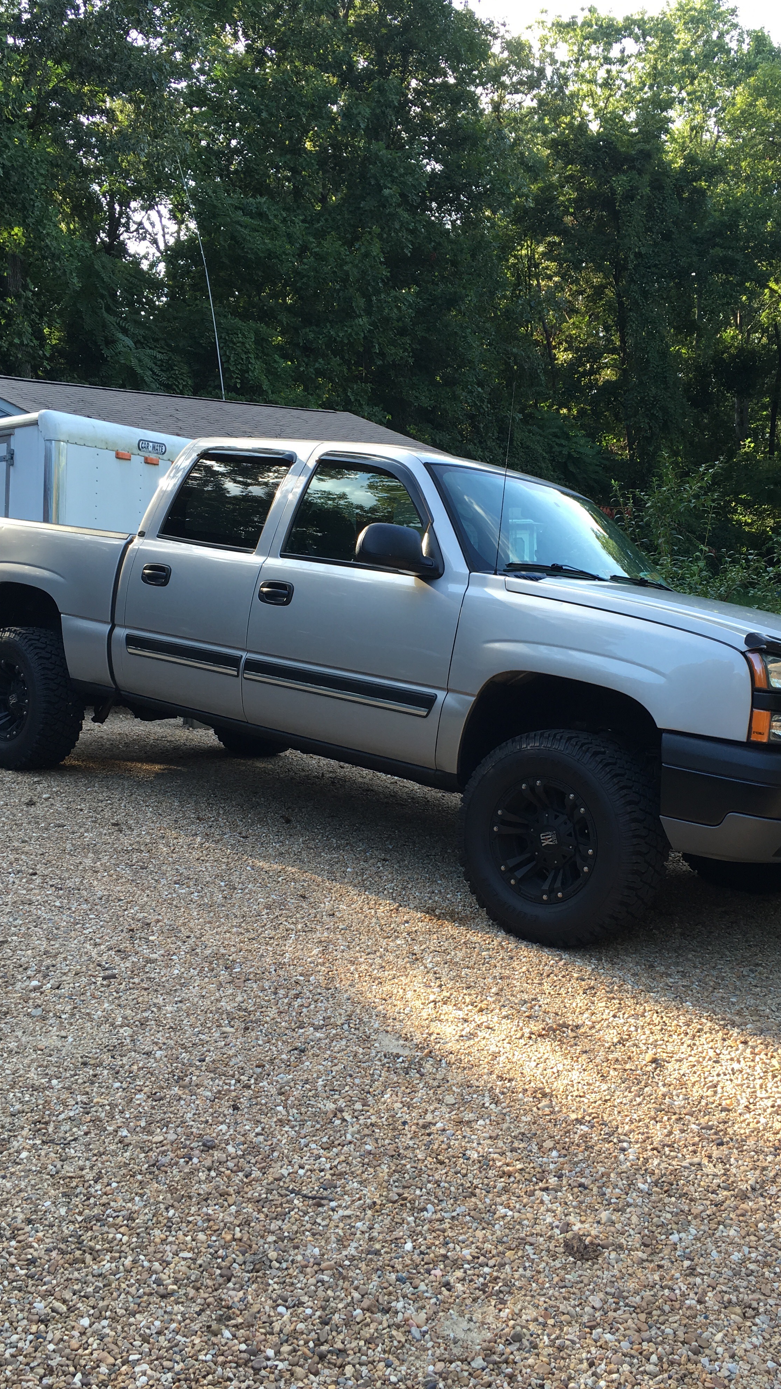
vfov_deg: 61.0
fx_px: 1178
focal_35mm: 32
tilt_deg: -5.4
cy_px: 699
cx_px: 428
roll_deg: +2.7
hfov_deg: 36.6
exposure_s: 1/120
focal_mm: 4.15
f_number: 2.2
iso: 25
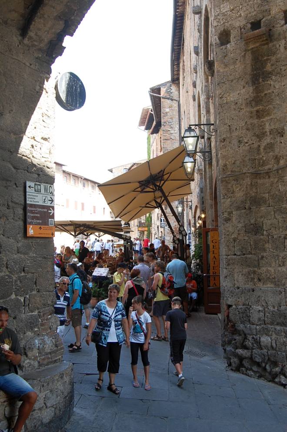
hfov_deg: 36.8
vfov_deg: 53.2
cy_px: 216
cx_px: 144
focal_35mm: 36
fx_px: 431
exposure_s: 1/100
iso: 400
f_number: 9
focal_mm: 24
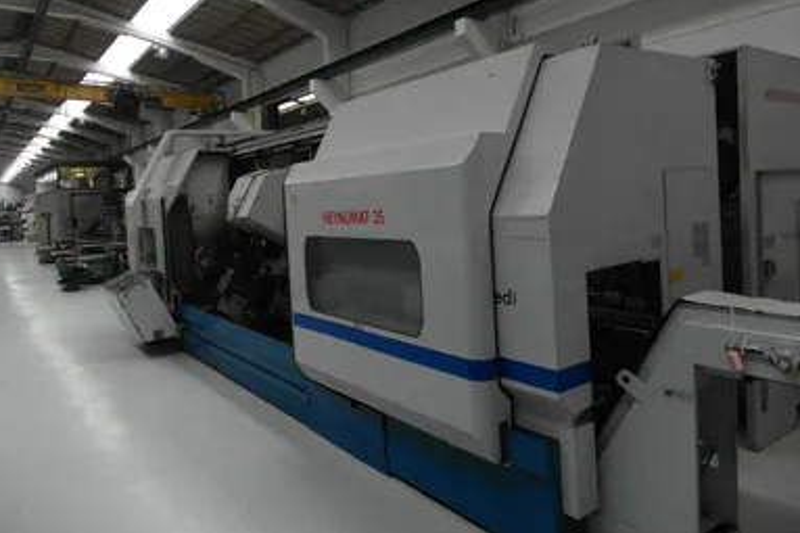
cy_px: 226
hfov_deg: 71.5
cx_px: 384
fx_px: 555
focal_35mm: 25
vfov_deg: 51.1
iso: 320
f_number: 2.8
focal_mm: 4.1
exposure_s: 1/45
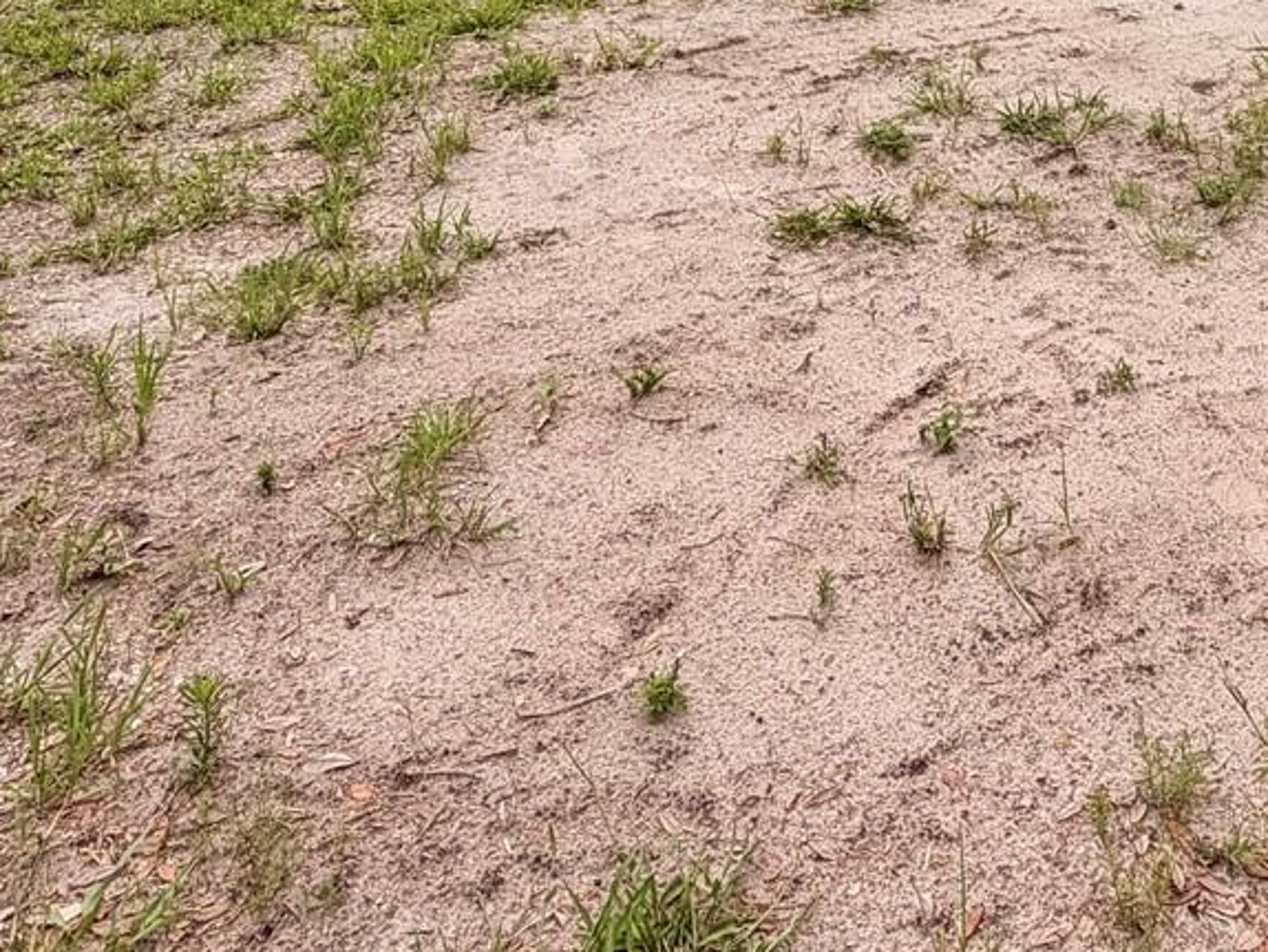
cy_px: -223
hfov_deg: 44.2
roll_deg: -2.0
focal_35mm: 39
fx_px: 1429
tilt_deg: -6.8
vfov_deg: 30.6
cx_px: 1107
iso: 25
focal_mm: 2.22
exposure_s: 1/789
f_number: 2.2
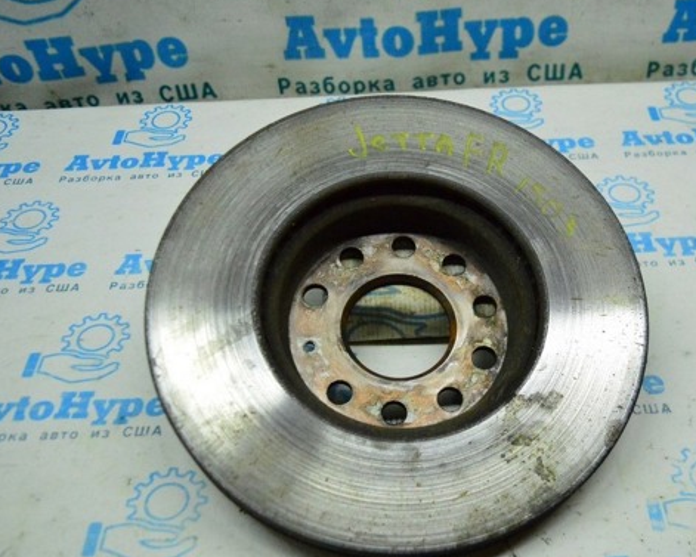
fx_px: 865
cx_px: 414
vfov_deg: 35.7
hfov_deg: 43.6
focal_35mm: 42
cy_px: 304
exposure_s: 1/1250
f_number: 4
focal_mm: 22
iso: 6400
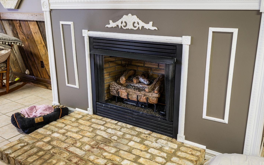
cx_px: 137
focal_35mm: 32
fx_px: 230
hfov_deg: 59.6
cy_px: 76
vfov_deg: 39.4
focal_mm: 30
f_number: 4
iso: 400
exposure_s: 1/10
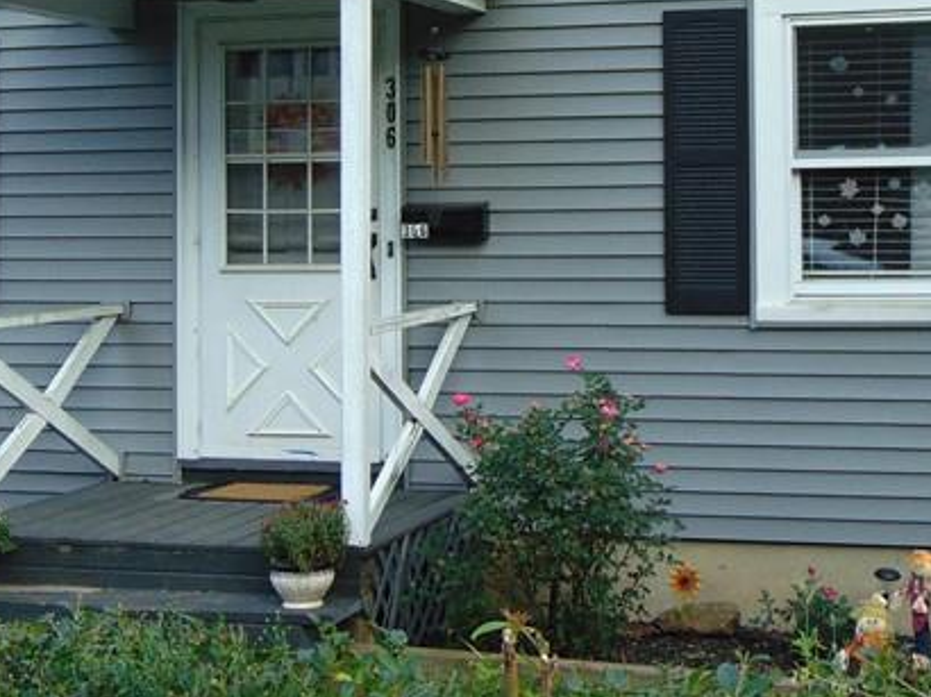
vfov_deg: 19.4
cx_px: 554
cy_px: 154
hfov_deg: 26.0
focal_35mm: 75
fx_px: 2016
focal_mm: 5.4
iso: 80
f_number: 3.1
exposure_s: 1/160
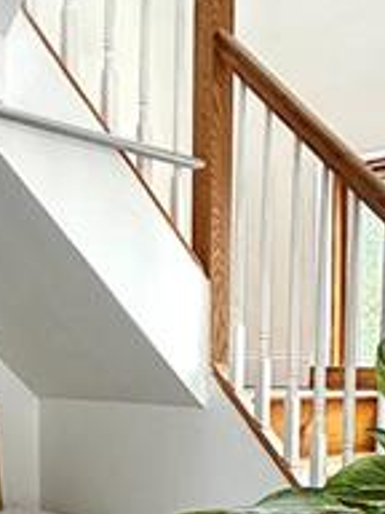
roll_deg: -0.9
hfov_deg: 25.7
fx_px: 830
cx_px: 302
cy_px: 412
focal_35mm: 56
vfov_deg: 33.3
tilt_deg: -4.0
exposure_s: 1/121
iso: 200
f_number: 2.2
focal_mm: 2.22
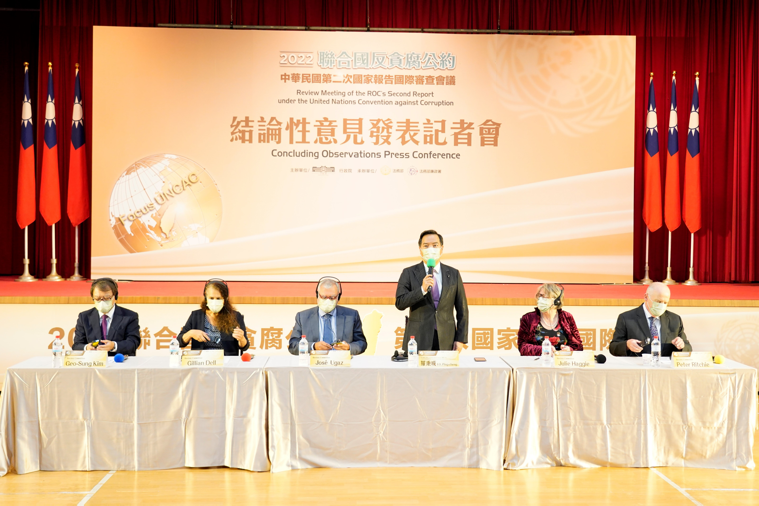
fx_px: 822
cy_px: 253
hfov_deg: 49.6
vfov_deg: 34.2
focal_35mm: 39
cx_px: 380
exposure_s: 1/160
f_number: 4
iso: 3200
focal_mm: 39
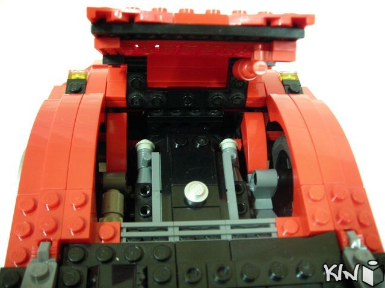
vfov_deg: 37.7
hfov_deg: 49.0
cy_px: 144
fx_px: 423
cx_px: 192
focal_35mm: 38
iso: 200
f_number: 3.2
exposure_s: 1/1.3
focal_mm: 6.3
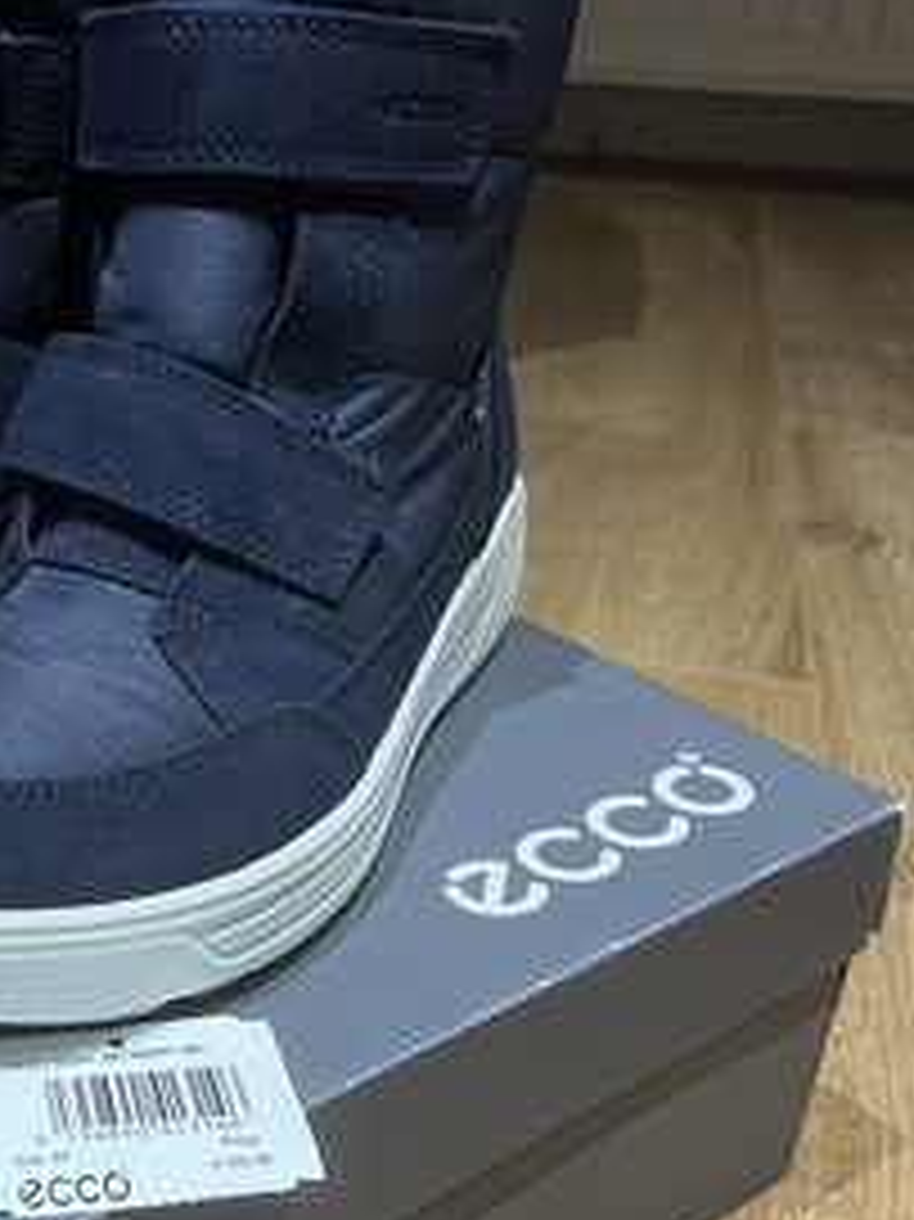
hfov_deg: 29.2
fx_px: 1691
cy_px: 711
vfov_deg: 39.6
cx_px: 110
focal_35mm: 48
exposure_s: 1/60
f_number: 1.5
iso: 400
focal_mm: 5.7
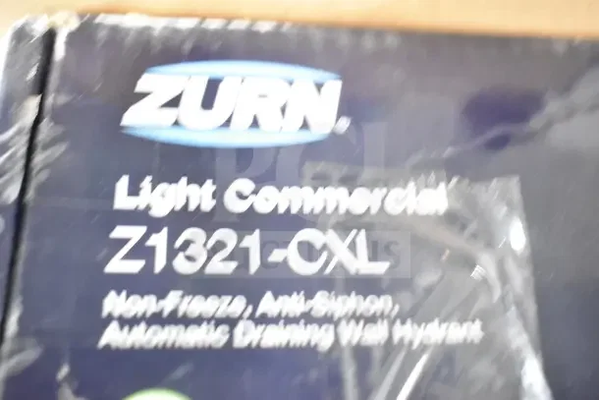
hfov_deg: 49.5
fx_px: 649
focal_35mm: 39
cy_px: 200
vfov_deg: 34.2
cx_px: 300
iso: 5600
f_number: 4
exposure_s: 1/40
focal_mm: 26
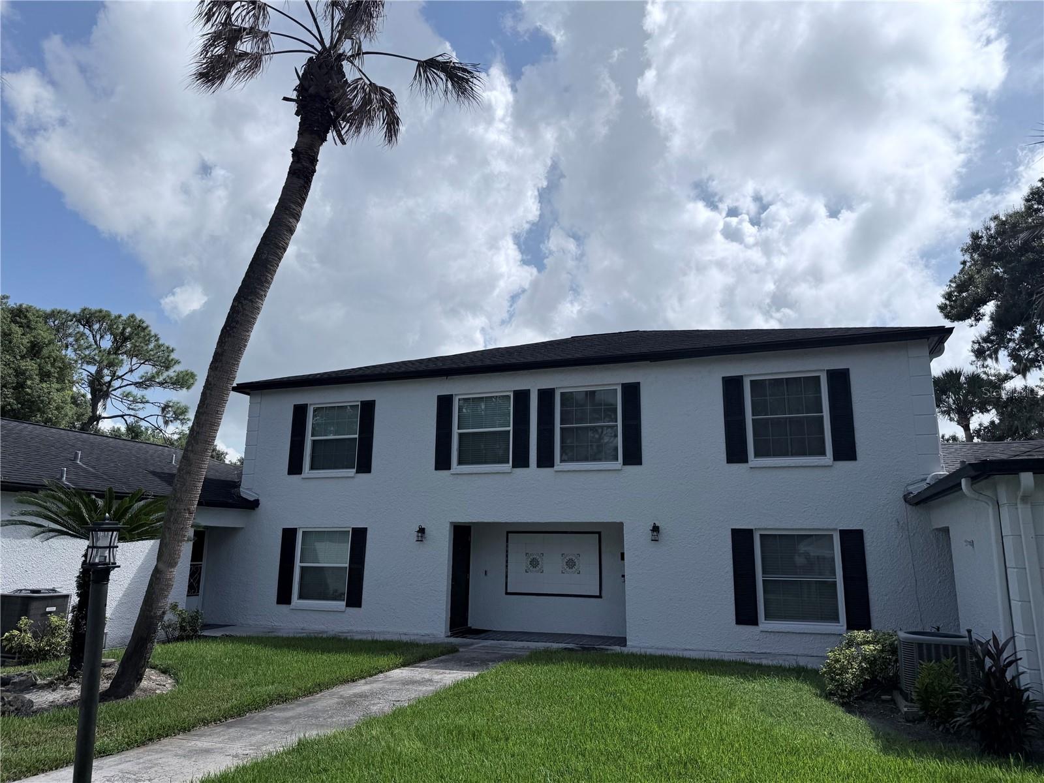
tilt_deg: +12.6
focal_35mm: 24
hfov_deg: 71.6
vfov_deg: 56.8
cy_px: 392
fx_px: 724
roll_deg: +1.2
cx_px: 522
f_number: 1.78
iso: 80
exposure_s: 1/11905
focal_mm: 6.76
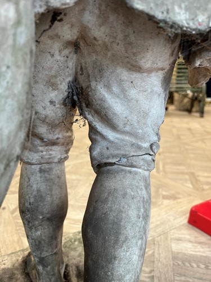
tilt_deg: -13.9
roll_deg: +0.5
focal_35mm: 26
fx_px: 211
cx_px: 106
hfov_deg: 53.1
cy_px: 141
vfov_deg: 67.3
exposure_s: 1/121
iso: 125
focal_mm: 5.1
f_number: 1.6
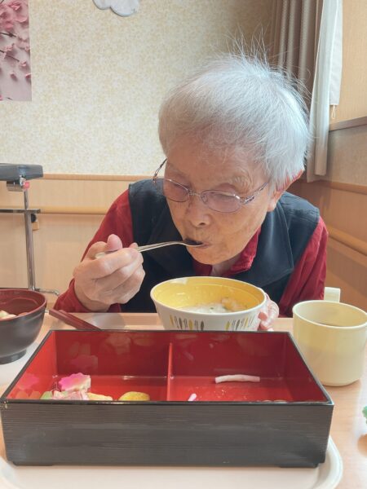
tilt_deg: -12.8
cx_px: 184
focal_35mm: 29
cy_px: 244
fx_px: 410
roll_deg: -0.1
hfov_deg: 48.2
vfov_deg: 61.7
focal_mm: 3
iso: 64
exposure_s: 1/120
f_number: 1.8
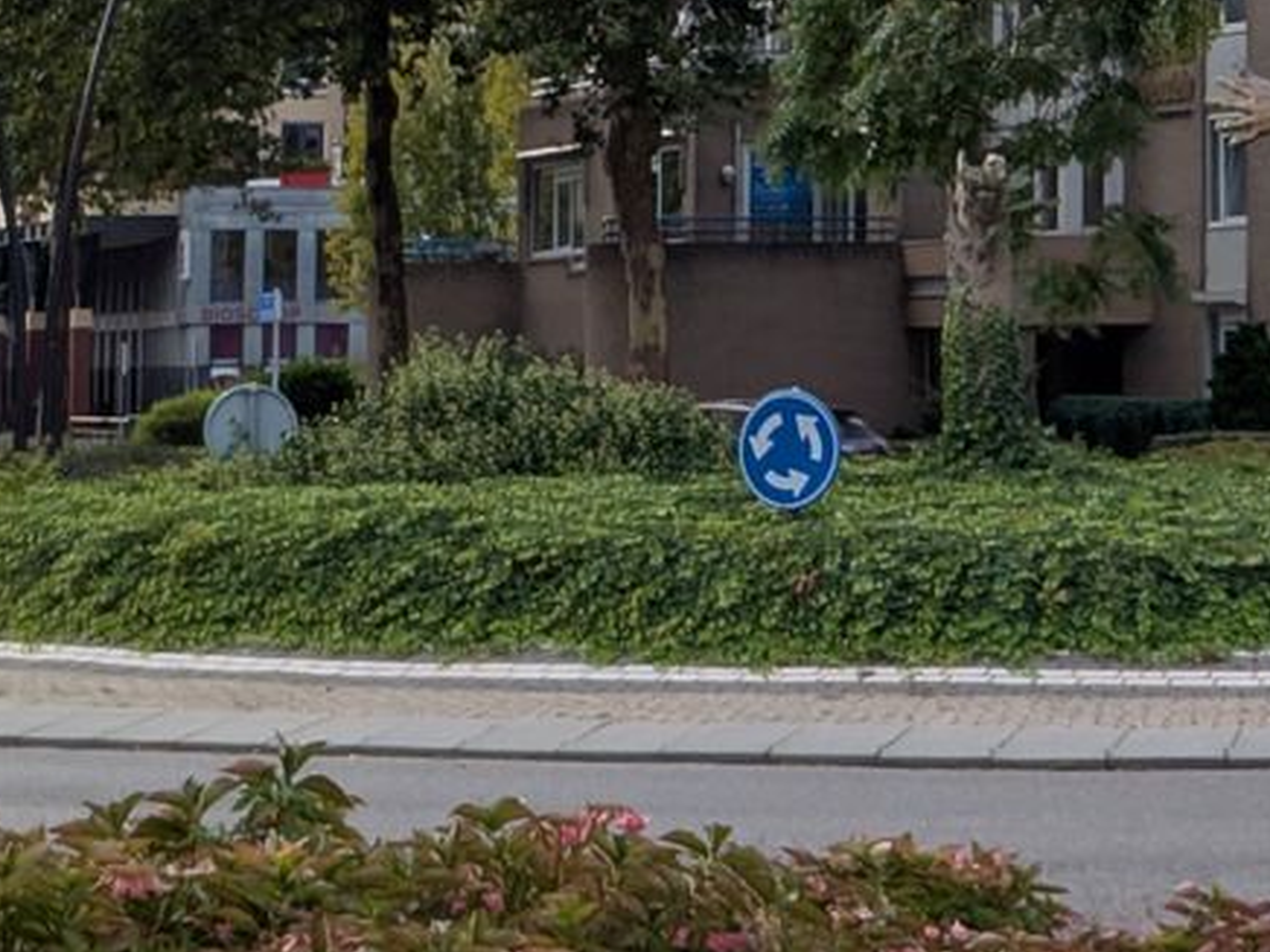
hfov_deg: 14.3
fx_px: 4953
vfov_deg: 10.9
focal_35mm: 135
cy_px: -61
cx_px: 1421
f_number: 1.7
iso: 40
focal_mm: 4.53
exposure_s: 1/5051
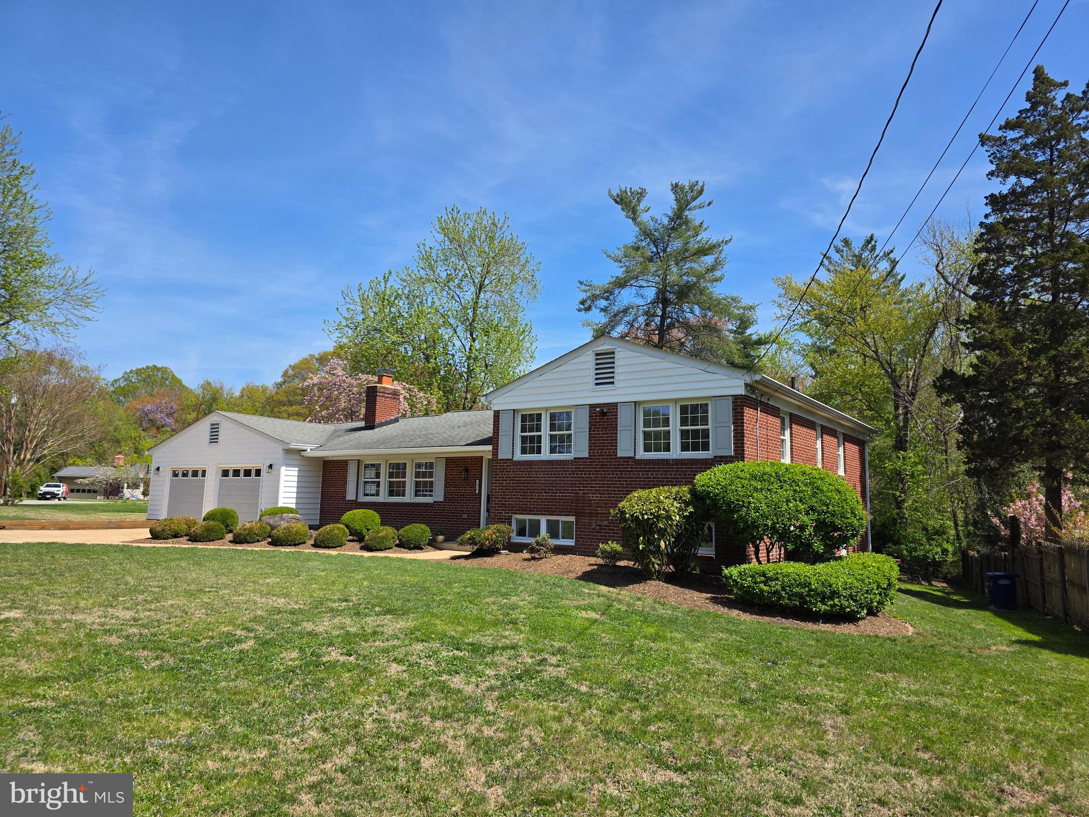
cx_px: 544
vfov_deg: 58.9
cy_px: 408
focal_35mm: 23
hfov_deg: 73.9
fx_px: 724
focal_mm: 6.3
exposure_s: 1/10000
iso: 80
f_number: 1.7
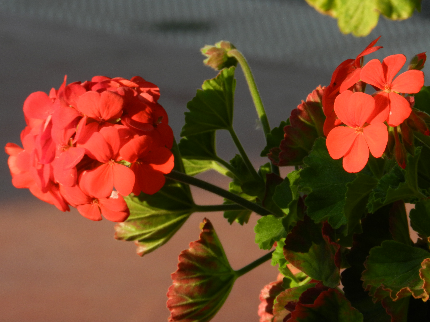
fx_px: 4621
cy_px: 161
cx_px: 215
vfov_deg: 4.0
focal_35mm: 372
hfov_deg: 5.3
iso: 200
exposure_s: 1/200
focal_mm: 66.1
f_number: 7.1
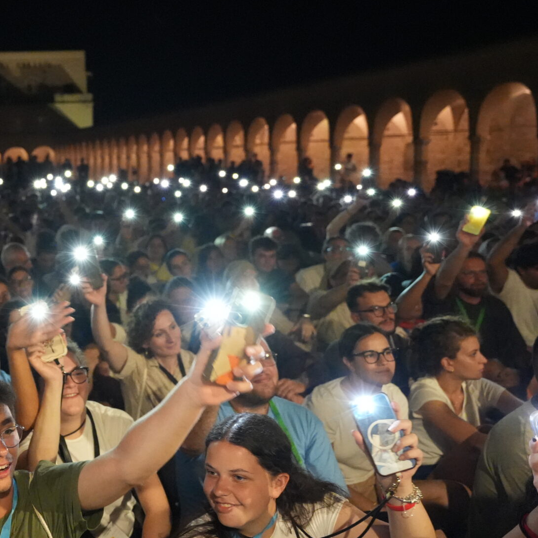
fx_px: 844
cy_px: 205
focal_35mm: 48
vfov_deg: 35.2
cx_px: -8
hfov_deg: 32.3
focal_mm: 24
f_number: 2.8
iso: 12800
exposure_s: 1/200
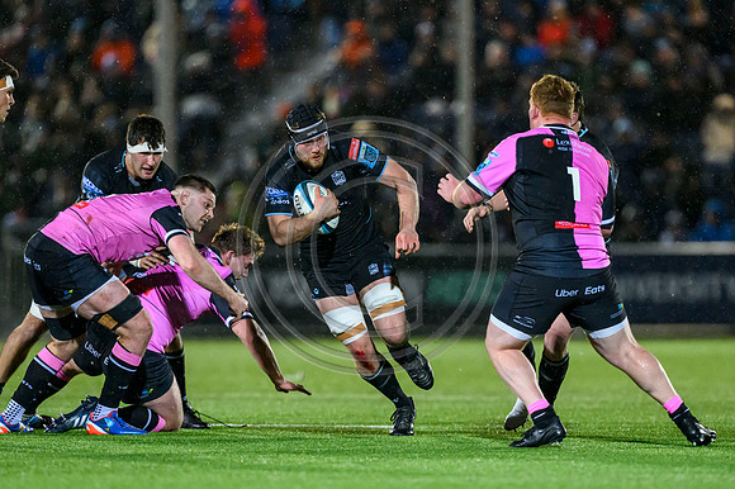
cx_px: 358
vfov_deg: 2.7
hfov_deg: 4.0
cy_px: 309
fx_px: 10421
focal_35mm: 511
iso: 10000
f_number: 3.5
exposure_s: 1/1600
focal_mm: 400
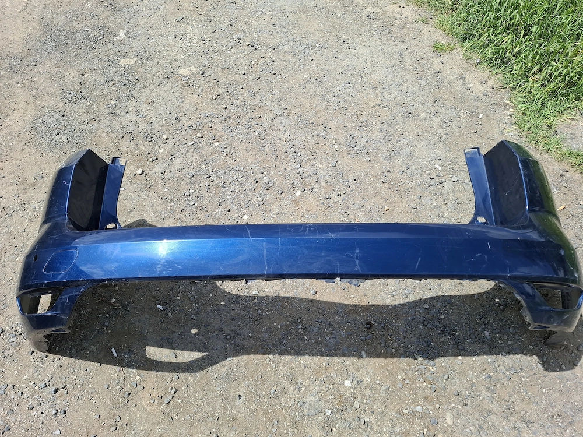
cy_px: 218
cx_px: 292
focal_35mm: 23
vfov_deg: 58.9
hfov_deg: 73.9
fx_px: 387
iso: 50
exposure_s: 1/1179
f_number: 1.8
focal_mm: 5.54
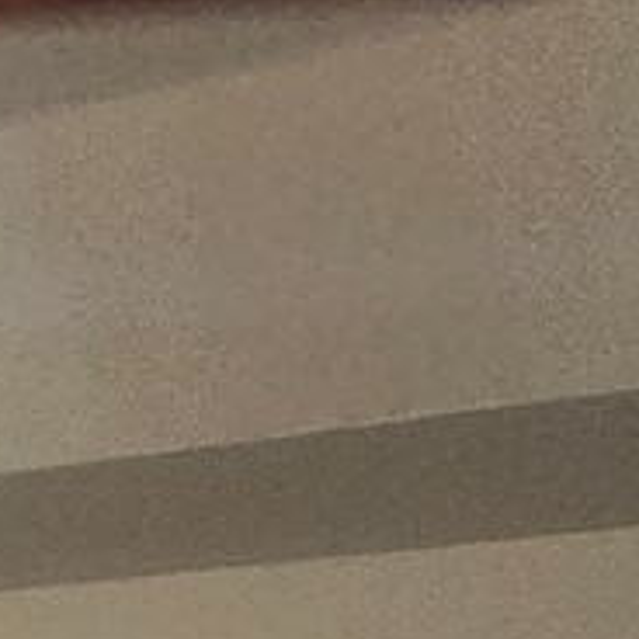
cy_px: 1410
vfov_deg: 13.8
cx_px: -1191
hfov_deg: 11.5
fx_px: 2088
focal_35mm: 100
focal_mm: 1.7
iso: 160
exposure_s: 1/60
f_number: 2.2
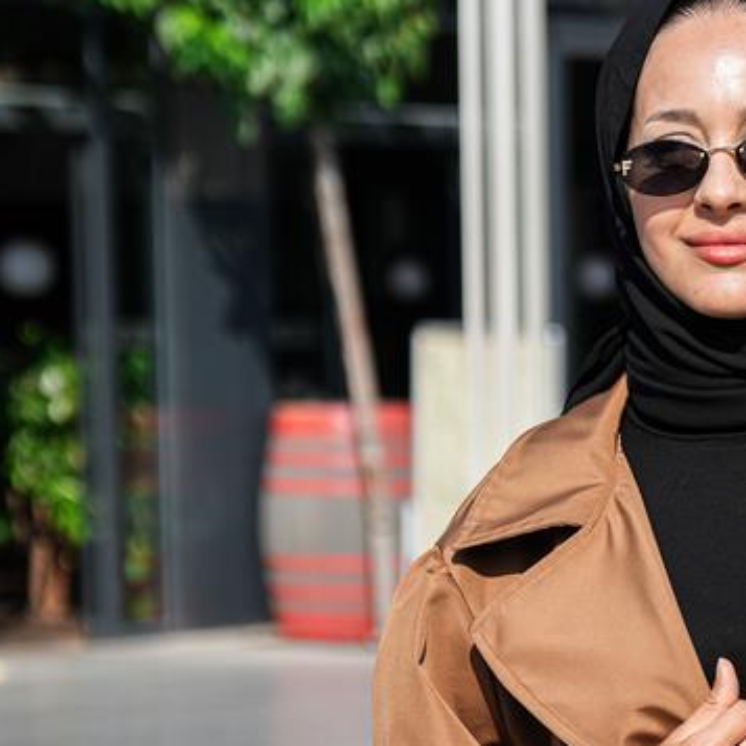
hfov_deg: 10.0
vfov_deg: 9.9
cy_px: 924
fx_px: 4242
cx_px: 619
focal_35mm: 174
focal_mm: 53
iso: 100
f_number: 2.8
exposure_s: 1/2000
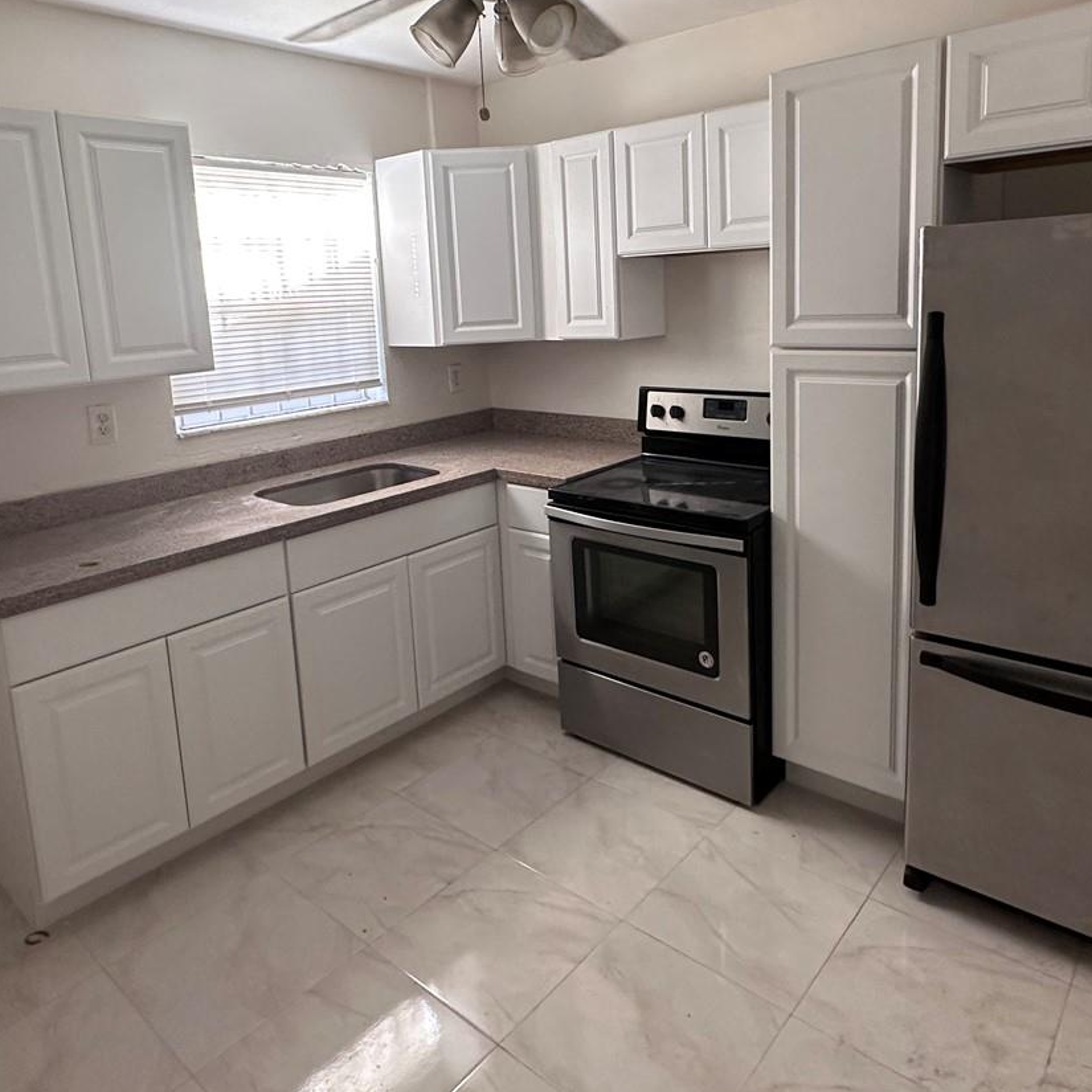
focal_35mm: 24
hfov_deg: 65.0
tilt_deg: -7.9
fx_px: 857
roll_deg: +3.1
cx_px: 545
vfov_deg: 64.2
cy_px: 417
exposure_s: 1/91
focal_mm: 2.22
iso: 320
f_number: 2.2
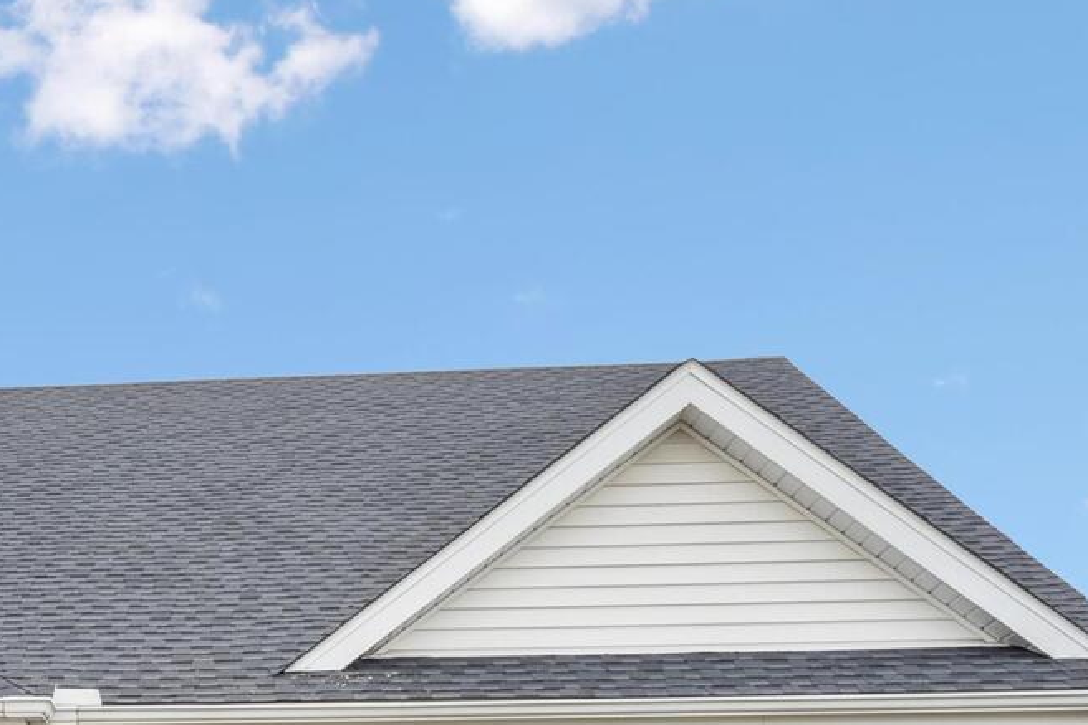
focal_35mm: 74
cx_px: -99
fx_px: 2236
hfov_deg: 25.4
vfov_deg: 18.0
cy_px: 722
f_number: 9
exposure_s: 1/160
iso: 400
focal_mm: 30
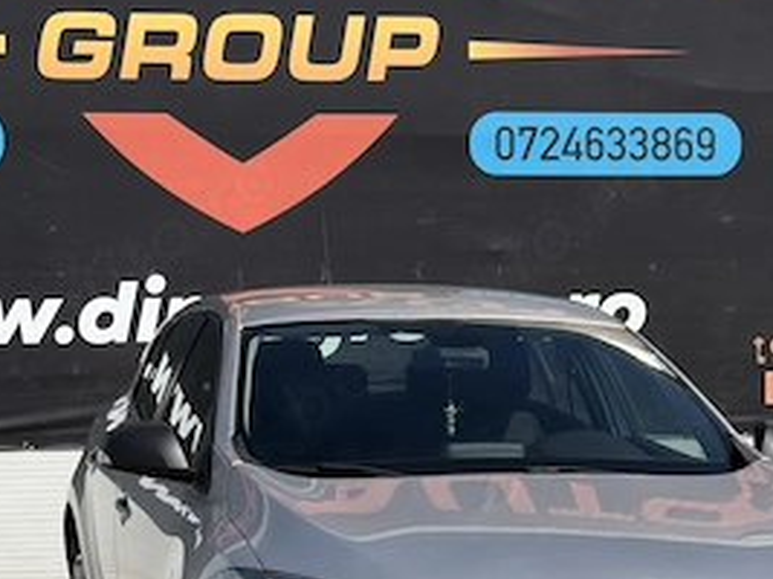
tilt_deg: +1.1
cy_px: 330
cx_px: 313
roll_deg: +0.9
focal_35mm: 108
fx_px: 2411
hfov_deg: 18.2
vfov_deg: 13.7
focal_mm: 6.76
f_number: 1.78
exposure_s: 1/6536
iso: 64
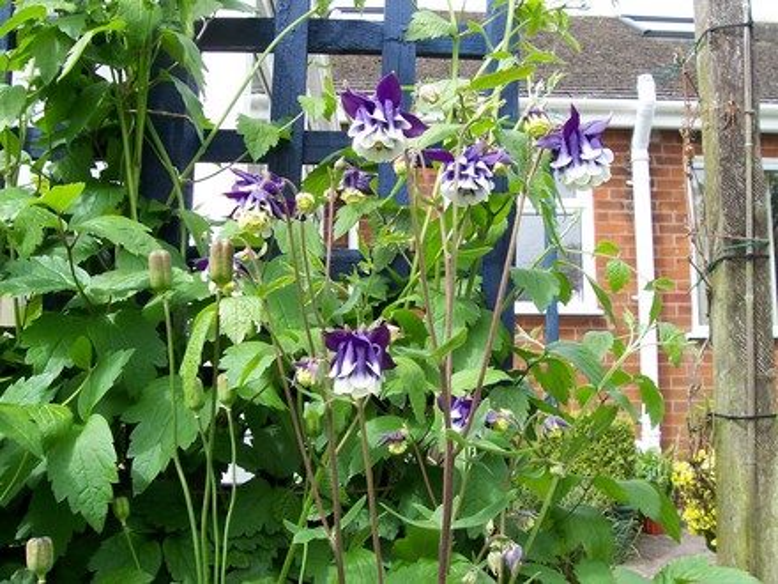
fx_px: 764
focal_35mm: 34
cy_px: 292
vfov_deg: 41.8
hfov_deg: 54.0
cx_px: 389
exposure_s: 1/125
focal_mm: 5.6
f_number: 5.6
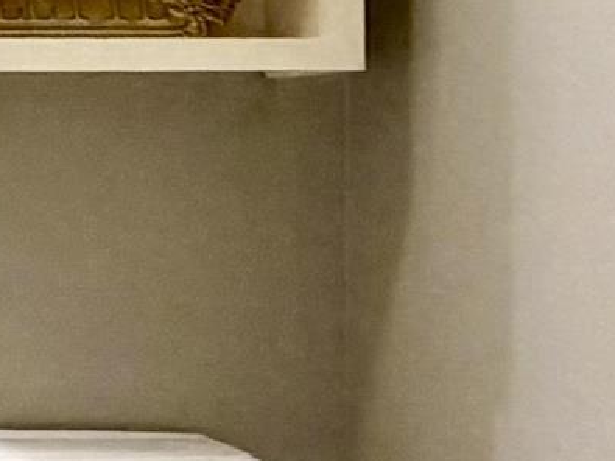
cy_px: 173
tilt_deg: -0.8
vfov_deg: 13.6
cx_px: -339
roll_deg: +1.3
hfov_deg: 16.3
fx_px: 1936
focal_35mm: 109
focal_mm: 2.22
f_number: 2.2
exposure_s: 1/60
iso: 250
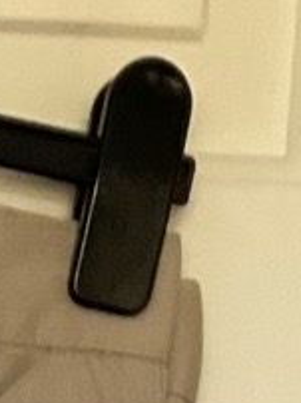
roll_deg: -1.2
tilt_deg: -14.7
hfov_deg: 6.1
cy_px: 1580
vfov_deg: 6.8
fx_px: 2672
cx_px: -476
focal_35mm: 230
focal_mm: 3
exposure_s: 1/60
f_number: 1.8
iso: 50
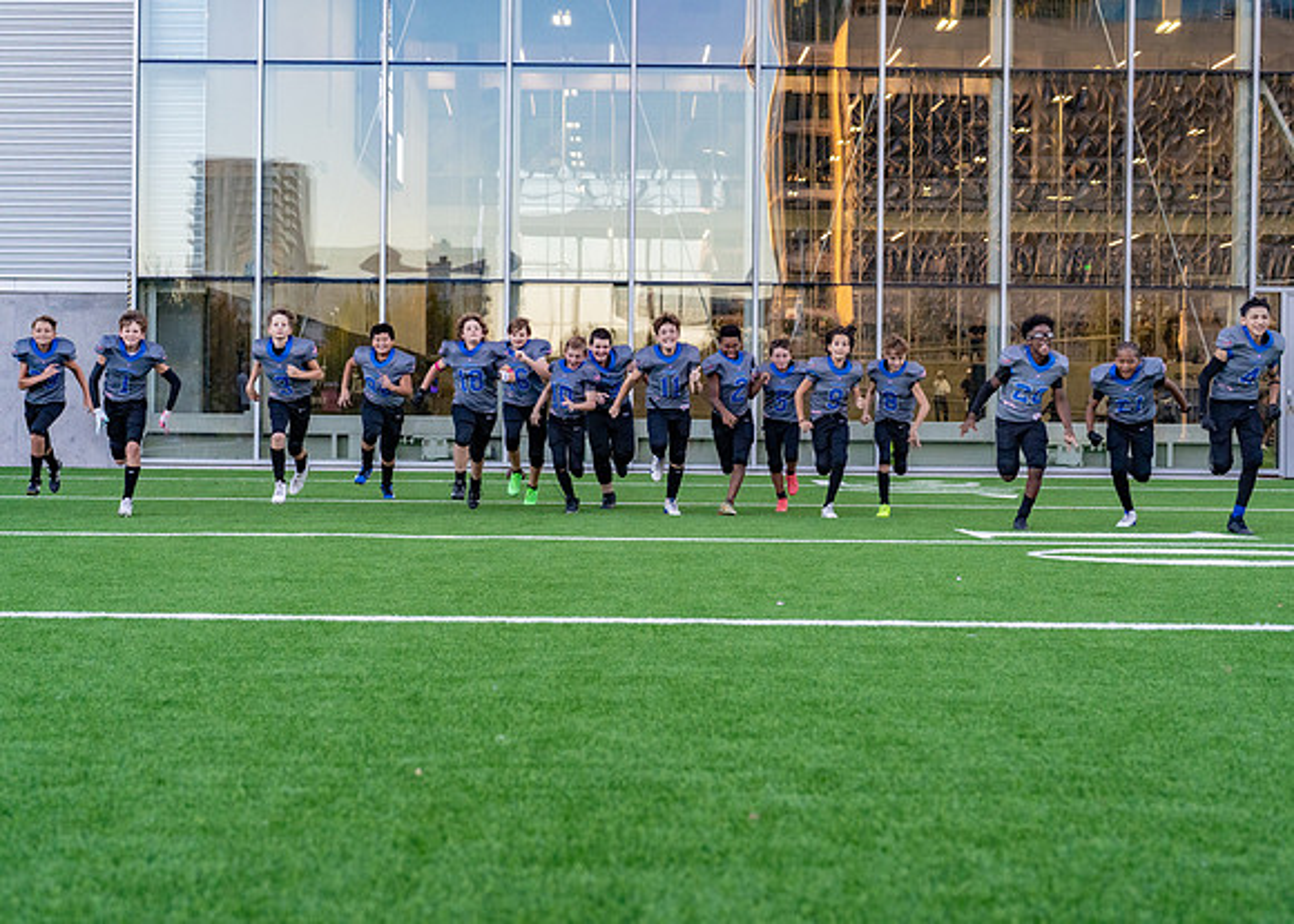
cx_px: 647
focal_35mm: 54
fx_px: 1984
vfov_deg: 26.2
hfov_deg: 36.1
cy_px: 462
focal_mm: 50
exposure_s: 1/1250
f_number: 3.2
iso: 2500
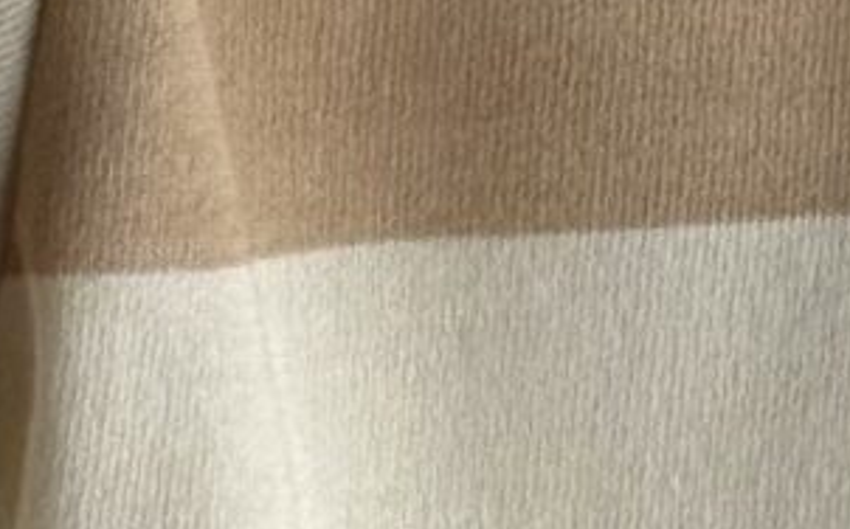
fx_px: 9996
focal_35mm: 432
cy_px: 782
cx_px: 1205
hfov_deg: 4.8
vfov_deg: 3.0
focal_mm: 6.76
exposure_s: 1/276
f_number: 1.78
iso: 64
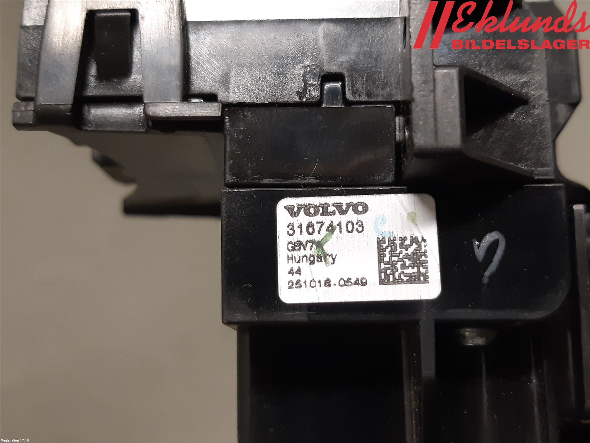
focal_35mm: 26
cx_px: 295
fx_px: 443
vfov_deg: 53.1
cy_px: 222
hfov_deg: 67.3
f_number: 1.7
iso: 200
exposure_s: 1/50
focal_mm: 3.93
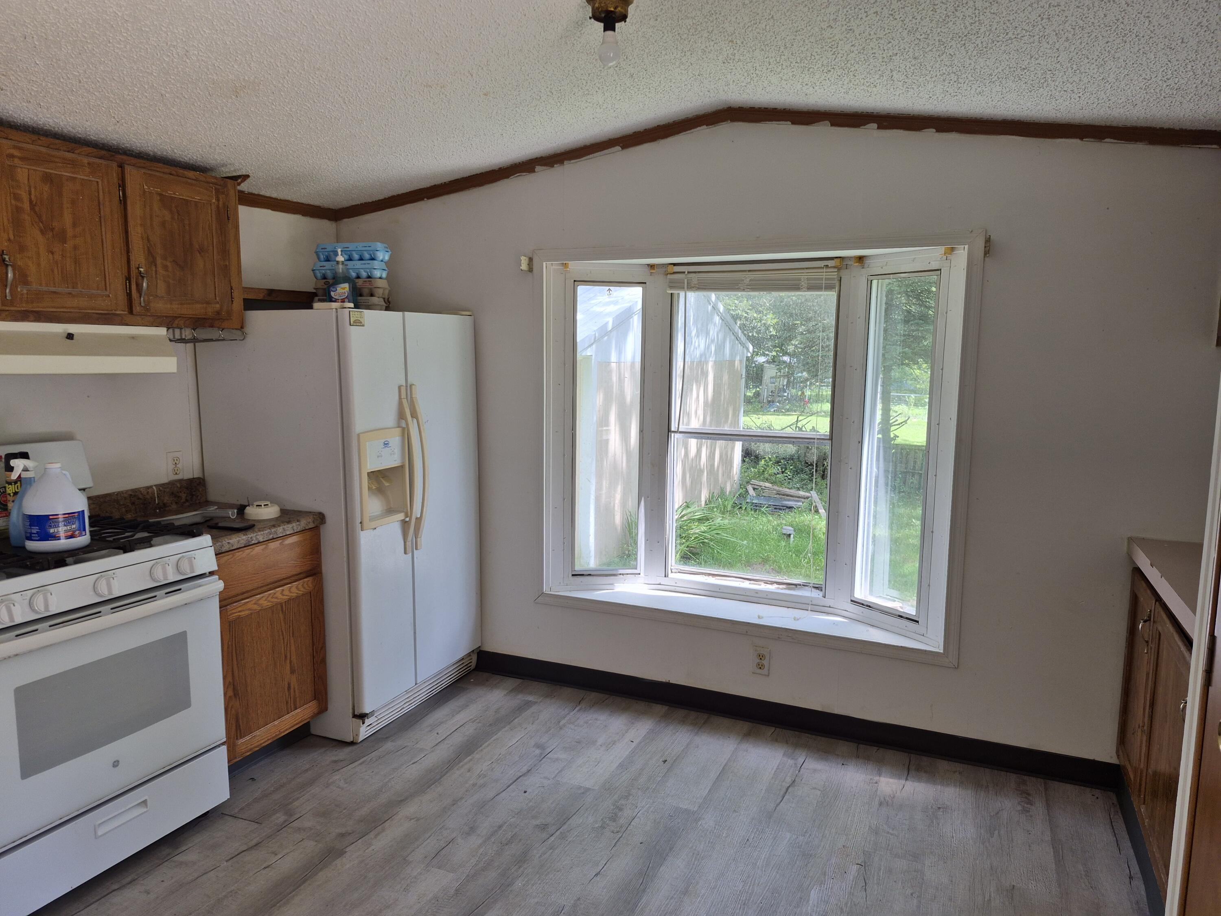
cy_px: 458
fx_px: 811
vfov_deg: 58.9
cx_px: 610
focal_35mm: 23
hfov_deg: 73.9
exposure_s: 1/180
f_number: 1.8
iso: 40
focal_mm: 5.4
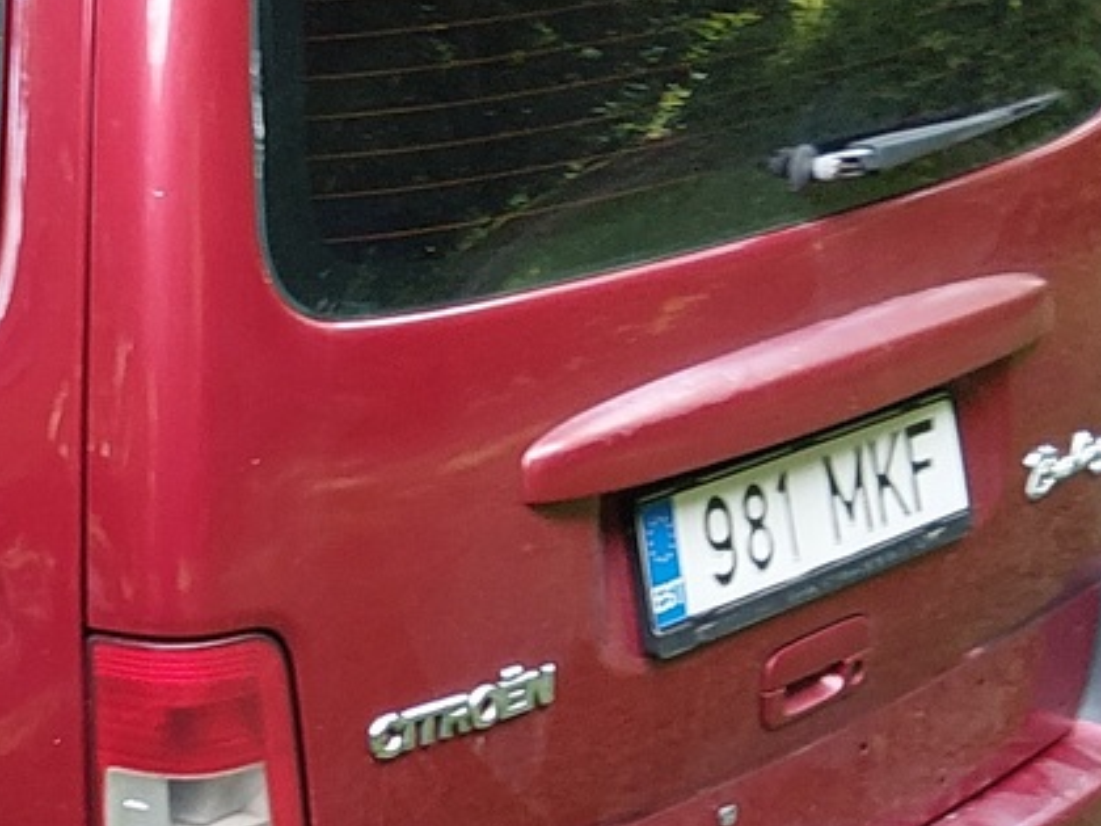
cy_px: 367
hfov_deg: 18.6
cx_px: -265
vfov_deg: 14.9
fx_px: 3149
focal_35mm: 99
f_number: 1.8
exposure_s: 1/50
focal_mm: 3.86
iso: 64
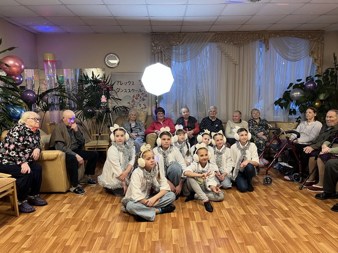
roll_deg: +1.1
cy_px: 126
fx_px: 254
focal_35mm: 26
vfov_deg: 53.1
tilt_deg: -6.5
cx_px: 169
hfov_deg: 67.3
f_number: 1.6
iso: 160
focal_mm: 5.1
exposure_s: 1/50
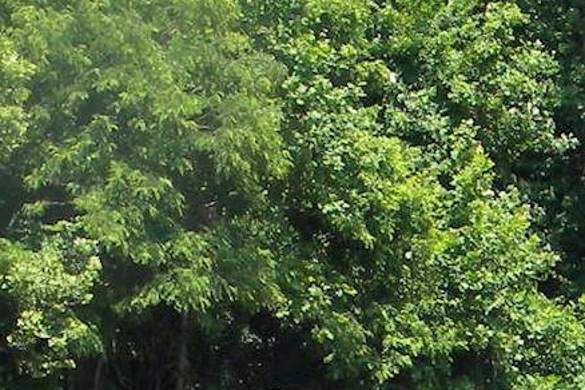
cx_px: 467
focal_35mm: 266
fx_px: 4322
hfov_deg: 7.7
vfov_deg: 5.2
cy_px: 218
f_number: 4.1
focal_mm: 10.1
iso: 80
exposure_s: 1/283
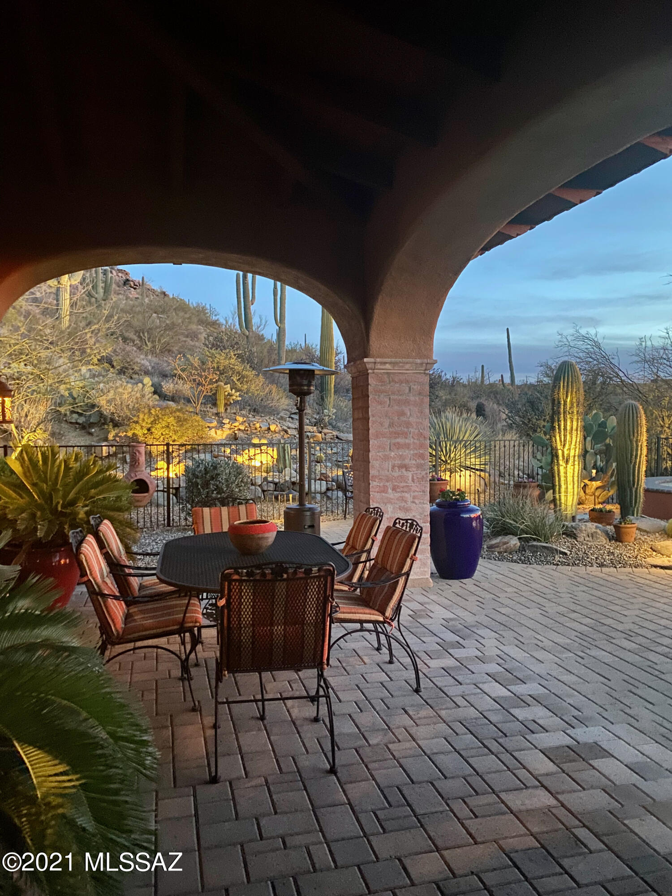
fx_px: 673
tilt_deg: -0.9
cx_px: 336
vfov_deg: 67.3
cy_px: 448
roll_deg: +0.4
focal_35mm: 26
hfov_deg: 53.1
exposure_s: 1/12
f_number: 1.8
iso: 500
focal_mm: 4.25
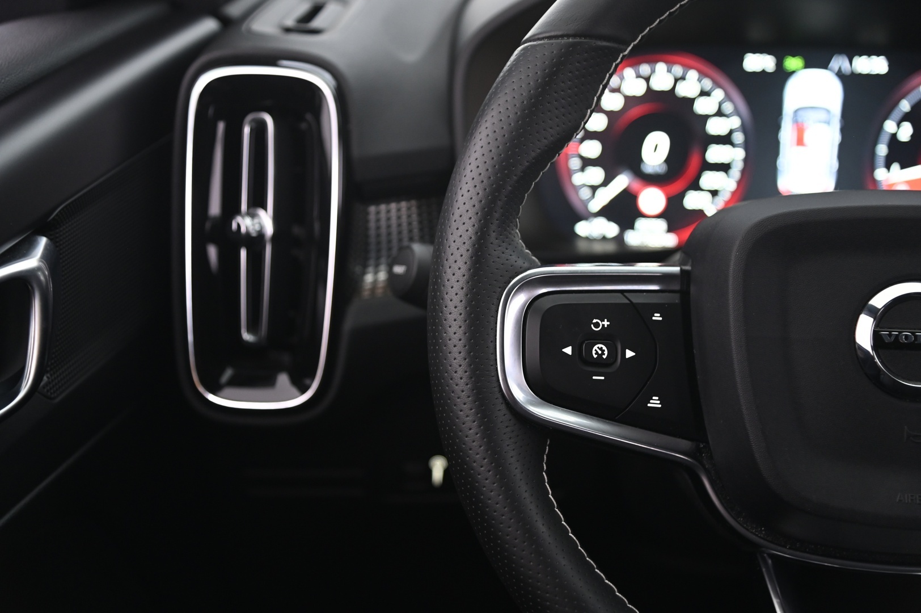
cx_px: 460
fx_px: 1662
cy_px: 306
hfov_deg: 31.0
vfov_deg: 20.9
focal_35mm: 65
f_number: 4
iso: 2000
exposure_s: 1/13
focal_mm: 65
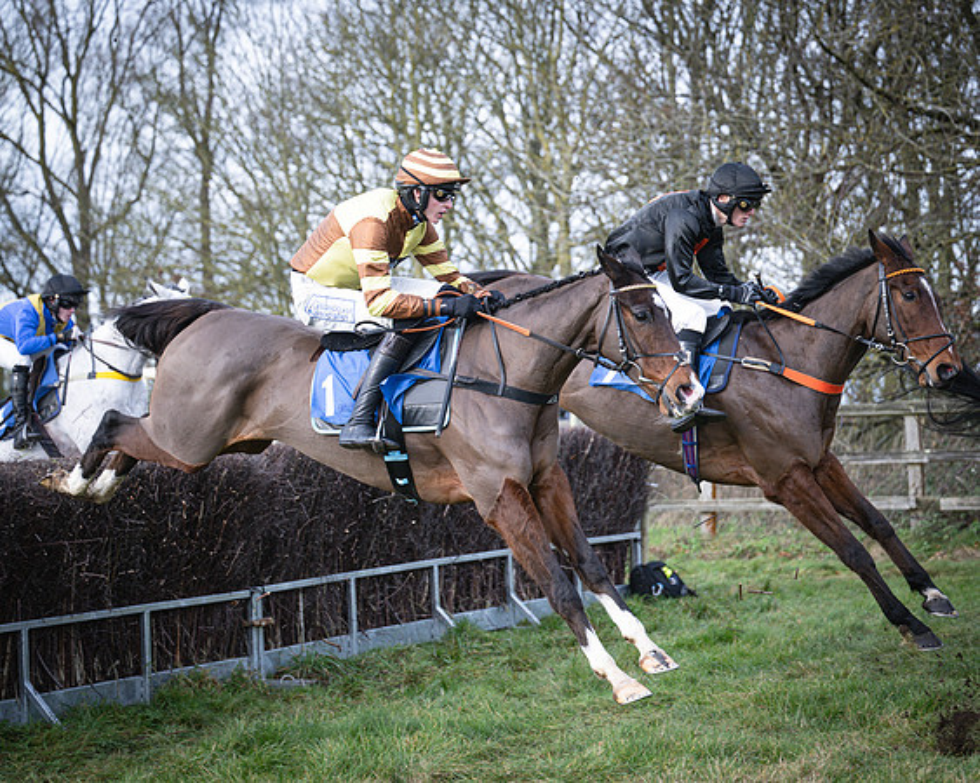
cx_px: 426
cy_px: 388
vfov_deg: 18.6
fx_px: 2391
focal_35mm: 82
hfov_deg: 23.2
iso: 400
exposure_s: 1/1250
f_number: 2.8
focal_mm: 70
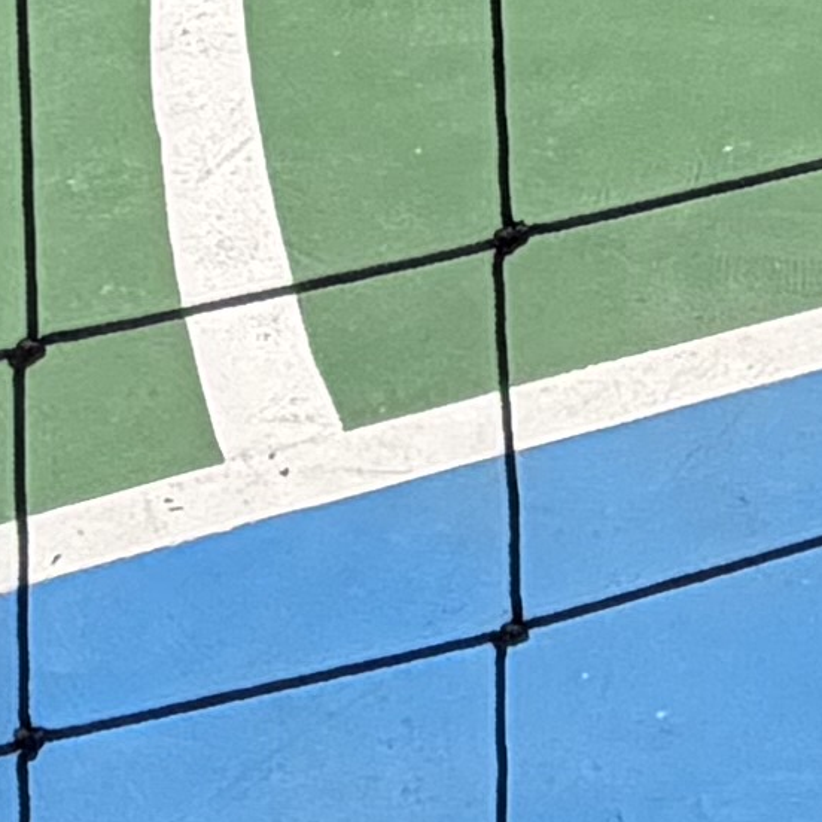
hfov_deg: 12.9
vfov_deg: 10.3
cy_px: -1570
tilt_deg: -5.8
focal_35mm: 128
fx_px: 3439
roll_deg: -1.6
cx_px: 1209
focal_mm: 2.22
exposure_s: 1/717
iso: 40
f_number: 2.2
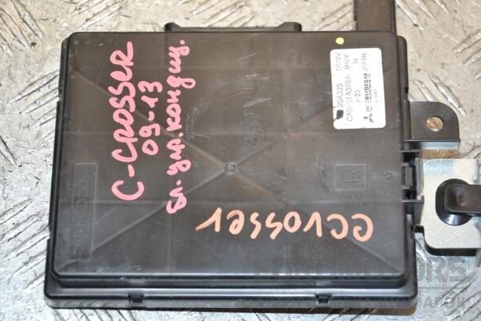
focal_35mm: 106
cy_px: 161
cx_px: 239
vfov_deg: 12.9
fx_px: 1416
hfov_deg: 19.3
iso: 800
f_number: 5.3
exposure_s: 1/160
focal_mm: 70
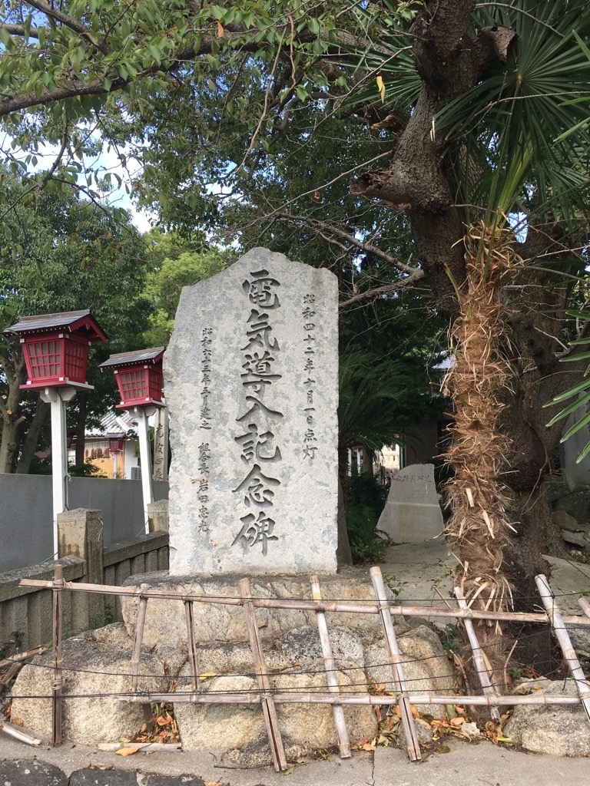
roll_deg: -0.2
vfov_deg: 61.7
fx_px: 659
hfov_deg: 48.2
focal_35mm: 29
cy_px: 393
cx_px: 295
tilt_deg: +8.4
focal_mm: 4.15
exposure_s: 1/356
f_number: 2.2
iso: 25
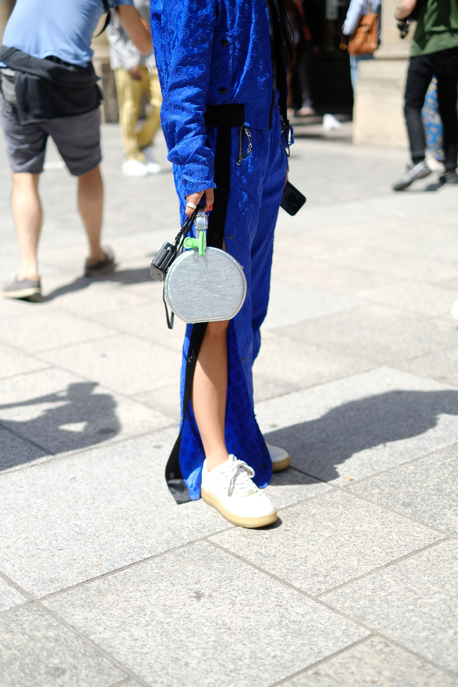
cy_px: 344
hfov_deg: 25.5
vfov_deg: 37.5
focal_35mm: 53
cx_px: 229
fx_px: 1011
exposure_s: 1/8000
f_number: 1.4
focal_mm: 35
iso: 200
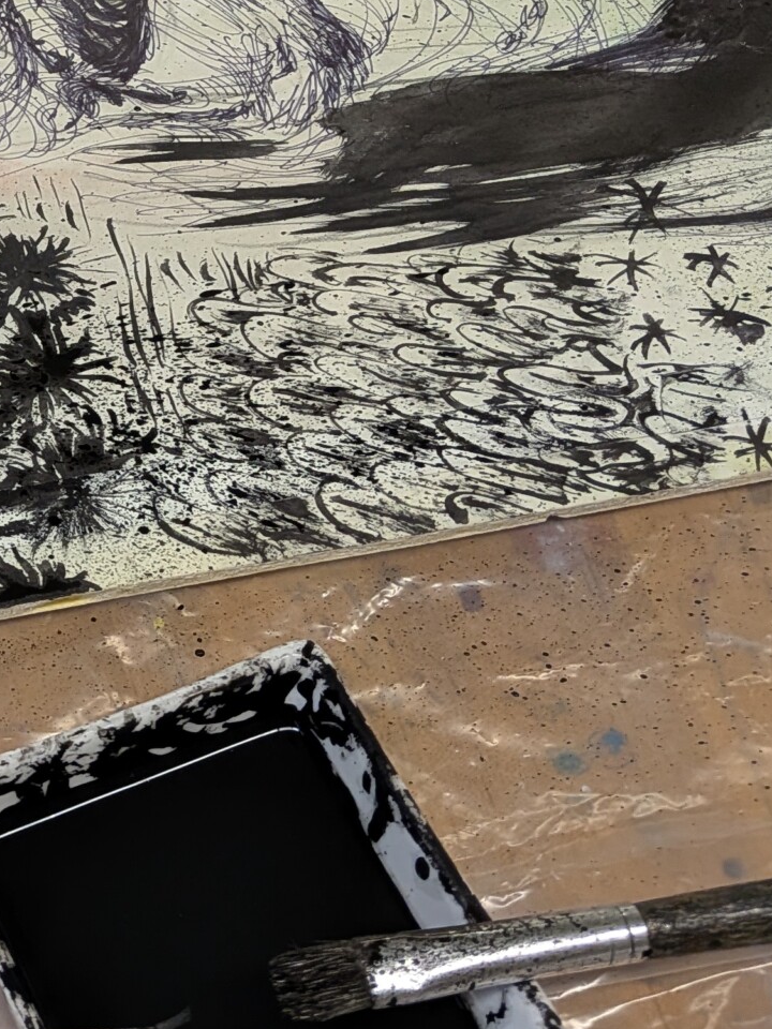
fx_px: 1903
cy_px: 285
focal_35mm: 64
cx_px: -213
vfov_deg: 29.9
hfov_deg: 21.0
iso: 149
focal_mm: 4.53
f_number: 1.7
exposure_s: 1/120
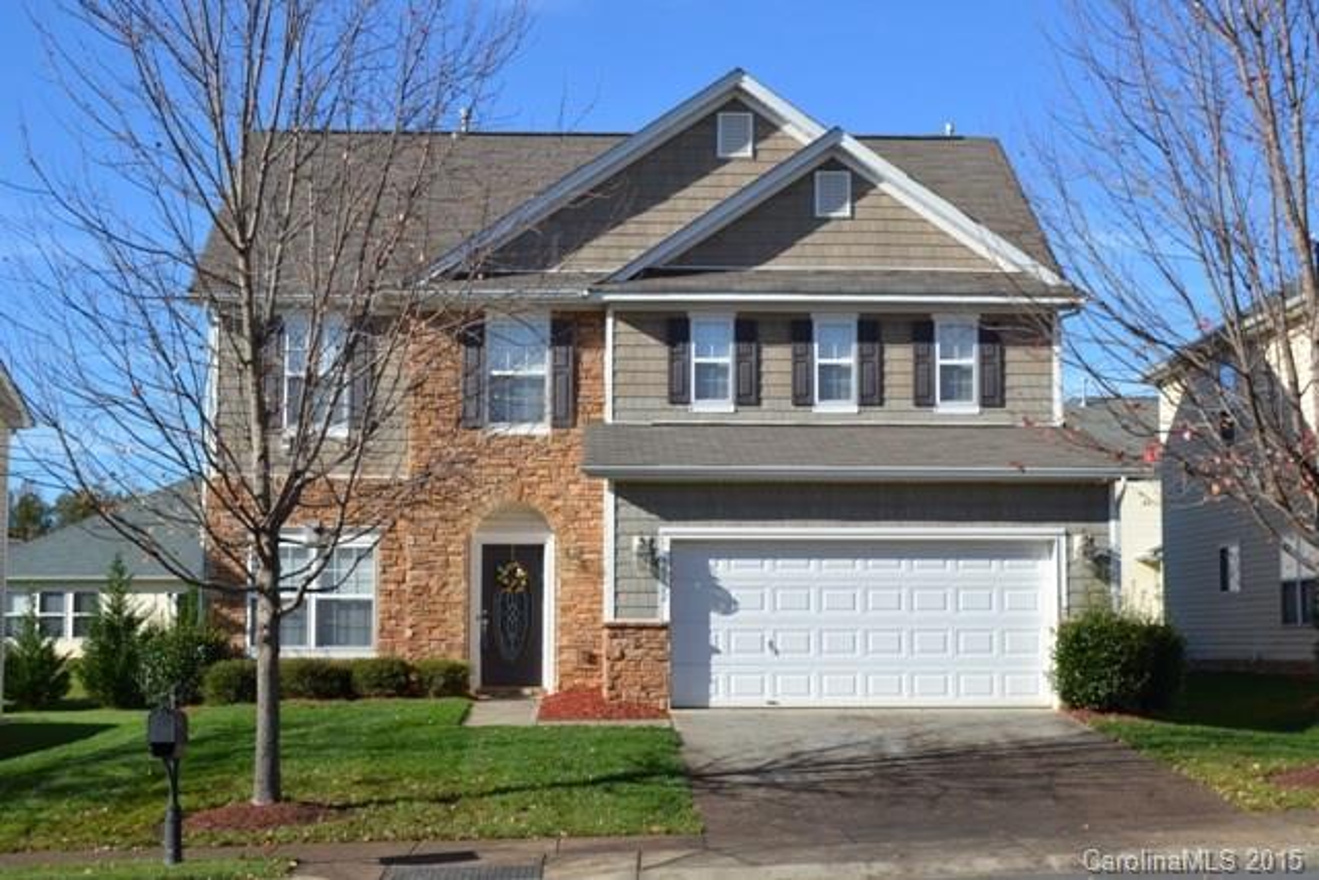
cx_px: 660
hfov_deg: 35.0
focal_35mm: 57
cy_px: 440
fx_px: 2089
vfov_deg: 23.8
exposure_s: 1/250
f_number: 8
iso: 100
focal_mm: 38
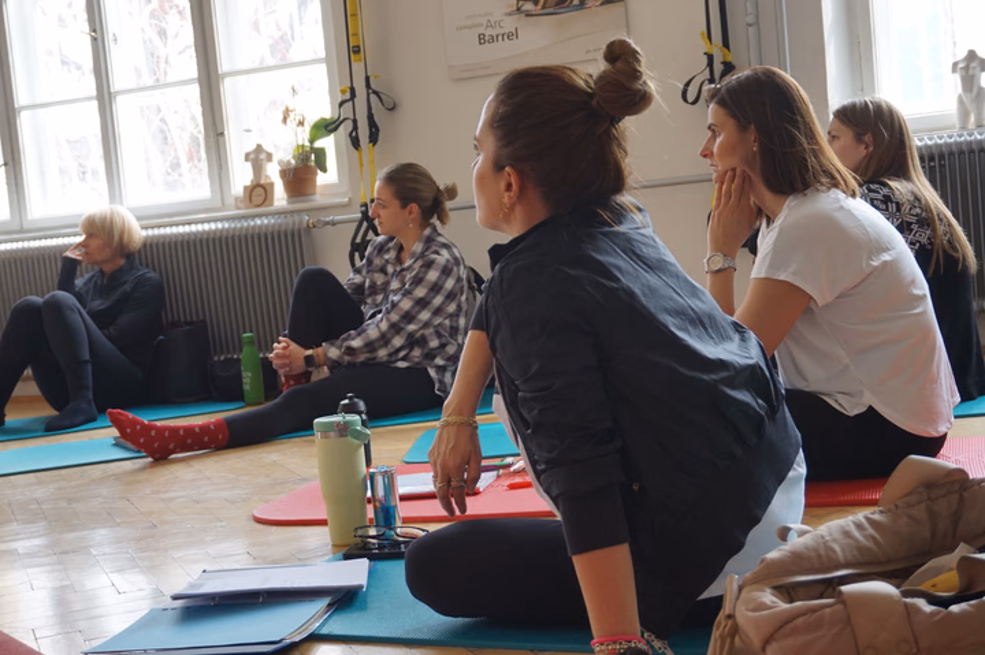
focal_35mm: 46
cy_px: 328
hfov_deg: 42.4
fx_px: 1271
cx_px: 492
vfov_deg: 28.9
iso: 400
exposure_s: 1/60
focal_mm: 31
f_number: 5
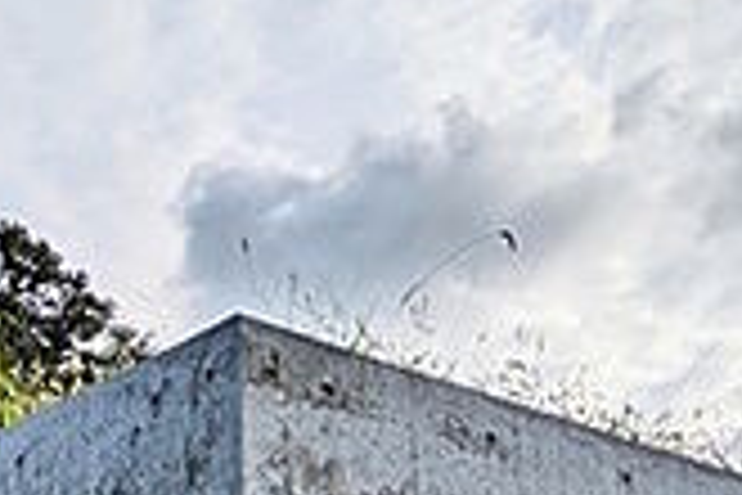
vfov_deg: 20.3
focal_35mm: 53
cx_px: 238
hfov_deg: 37.1
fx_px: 1092
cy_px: 819
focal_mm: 1.83
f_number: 2.2
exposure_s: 1/6897
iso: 52
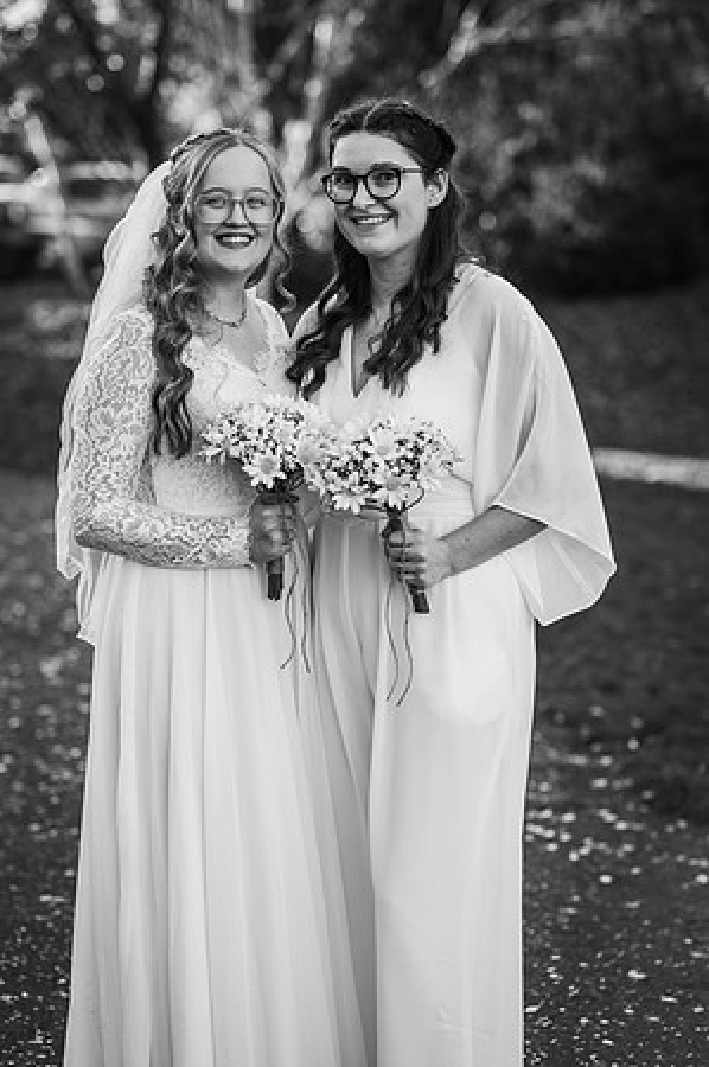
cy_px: 534
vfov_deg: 23.9
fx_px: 2517
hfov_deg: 16.0
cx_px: 354
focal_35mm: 85
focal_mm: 85
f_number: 2.8
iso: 100
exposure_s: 1/800
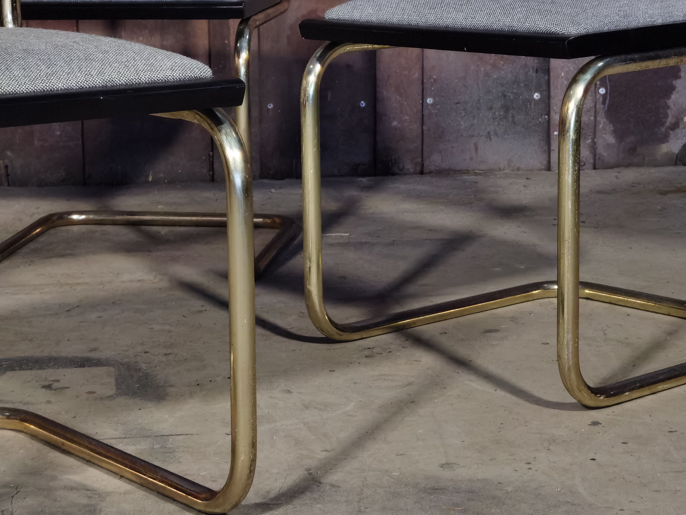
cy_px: 258
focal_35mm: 92
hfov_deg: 21.3
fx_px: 1823
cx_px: 343
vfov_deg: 16.1
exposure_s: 1/50
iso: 400
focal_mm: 6.71
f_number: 1.9
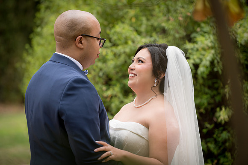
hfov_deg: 12.8
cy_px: 82
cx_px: 124
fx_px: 1102
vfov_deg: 8.6
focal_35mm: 160
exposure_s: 1/250
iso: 640
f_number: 2.8
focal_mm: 160
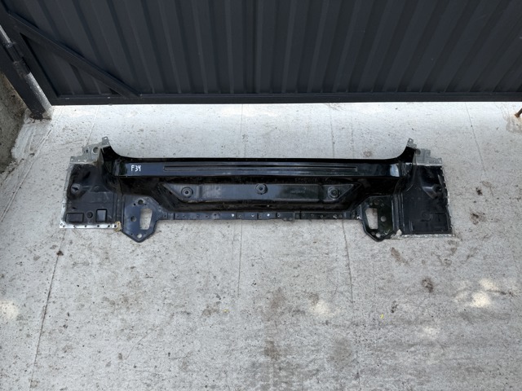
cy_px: 196
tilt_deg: -59.6
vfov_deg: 56.8
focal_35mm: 24
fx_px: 362
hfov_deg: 71.6
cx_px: 261
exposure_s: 1/1156
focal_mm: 6.76
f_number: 1.78
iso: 80
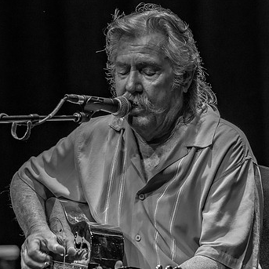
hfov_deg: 3.4
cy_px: 163
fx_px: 4466
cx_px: 159
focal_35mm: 508
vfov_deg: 3.4
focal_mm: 200
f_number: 4
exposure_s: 1/160
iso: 1600
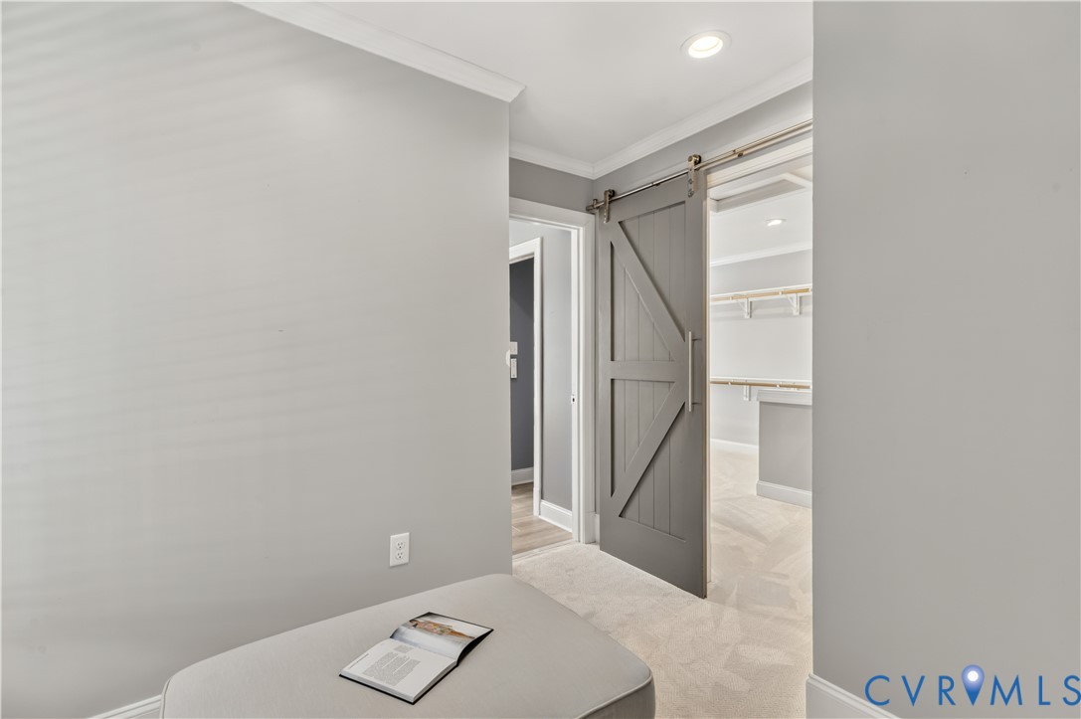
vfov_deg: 73.7
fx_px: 480
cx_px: 540
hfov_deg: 96.8
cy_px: 360
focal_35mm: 16
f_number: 9
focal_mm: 16
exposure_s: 1/6
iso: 640
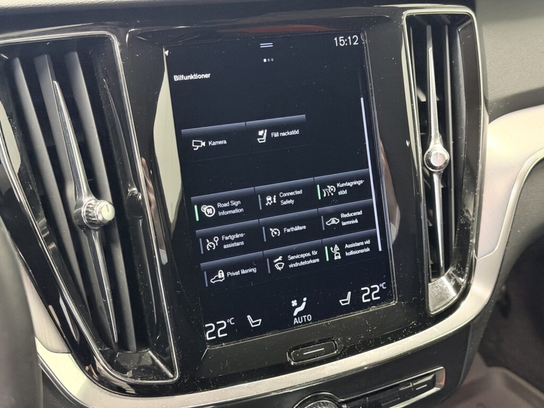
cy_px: 204
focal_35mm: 48
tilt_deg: -23.2
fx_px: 754
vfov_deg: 30.3
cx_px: 272
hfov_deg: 39.7
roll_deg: -2.2
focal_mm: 6.76
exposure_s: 1/25
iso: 640
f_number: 1.78
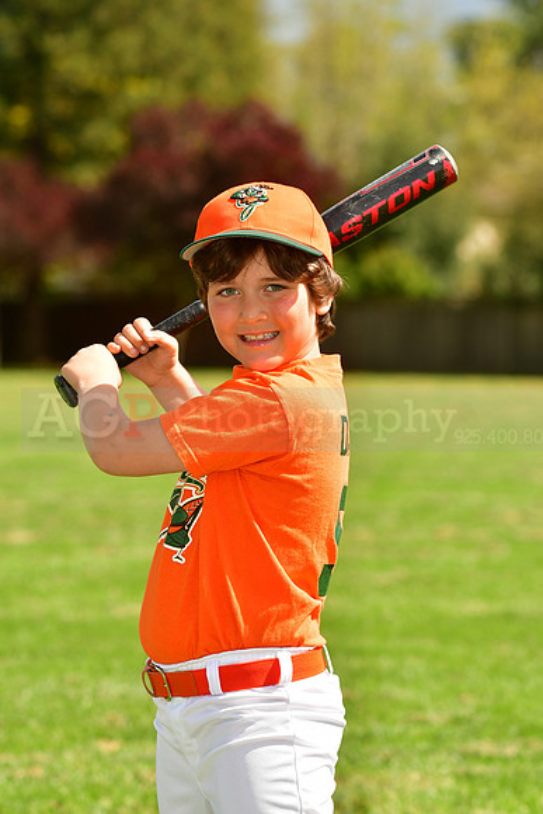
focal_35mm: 174
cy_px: 407
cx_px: 272
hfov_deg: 7.9
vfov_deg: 11.8
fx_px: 3934
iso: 200
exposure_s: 1/1000
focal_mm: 116
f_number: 5
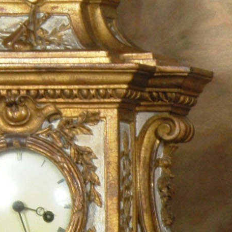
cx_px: 397
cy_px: 492
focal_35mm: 403
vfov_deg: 4.3
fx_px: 3056
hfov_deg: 4.3
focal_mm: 48
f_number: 20
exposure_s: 1/60
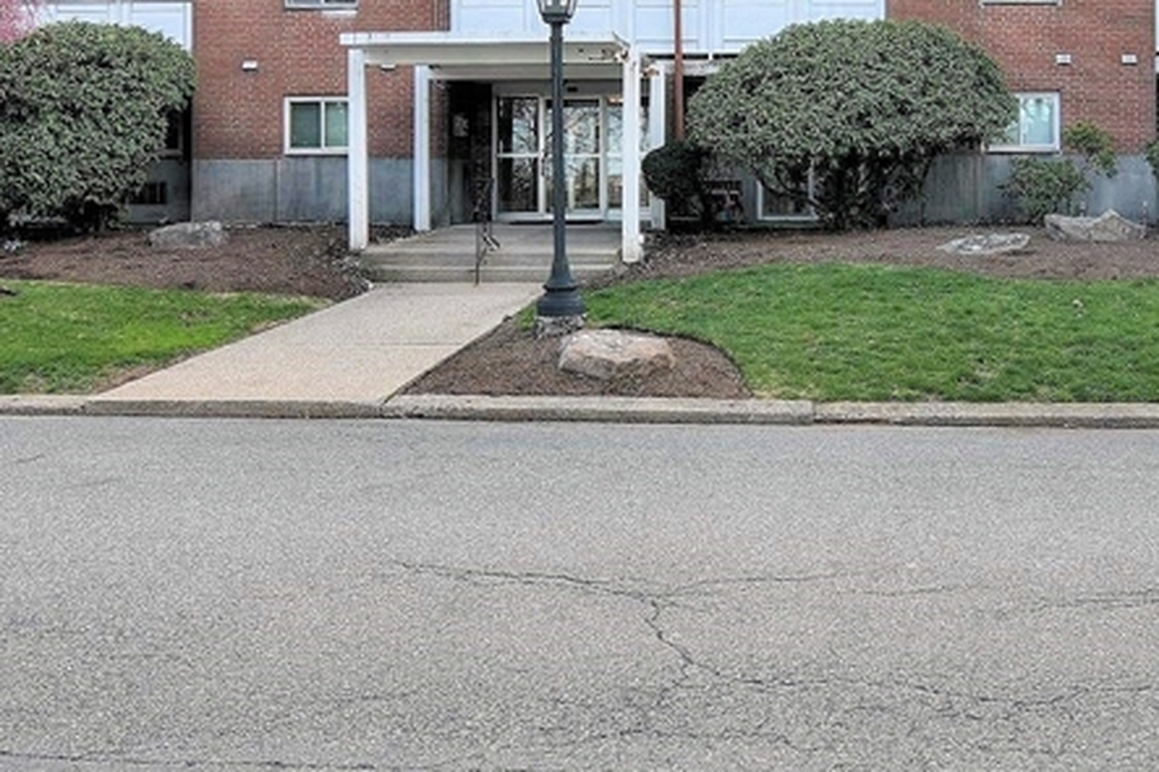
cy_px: 157
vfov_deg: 34.8
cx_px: 780
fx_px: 1191
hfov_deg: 50.9
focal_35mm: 37
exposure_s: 1/250
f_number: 8
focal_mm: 11
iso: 200
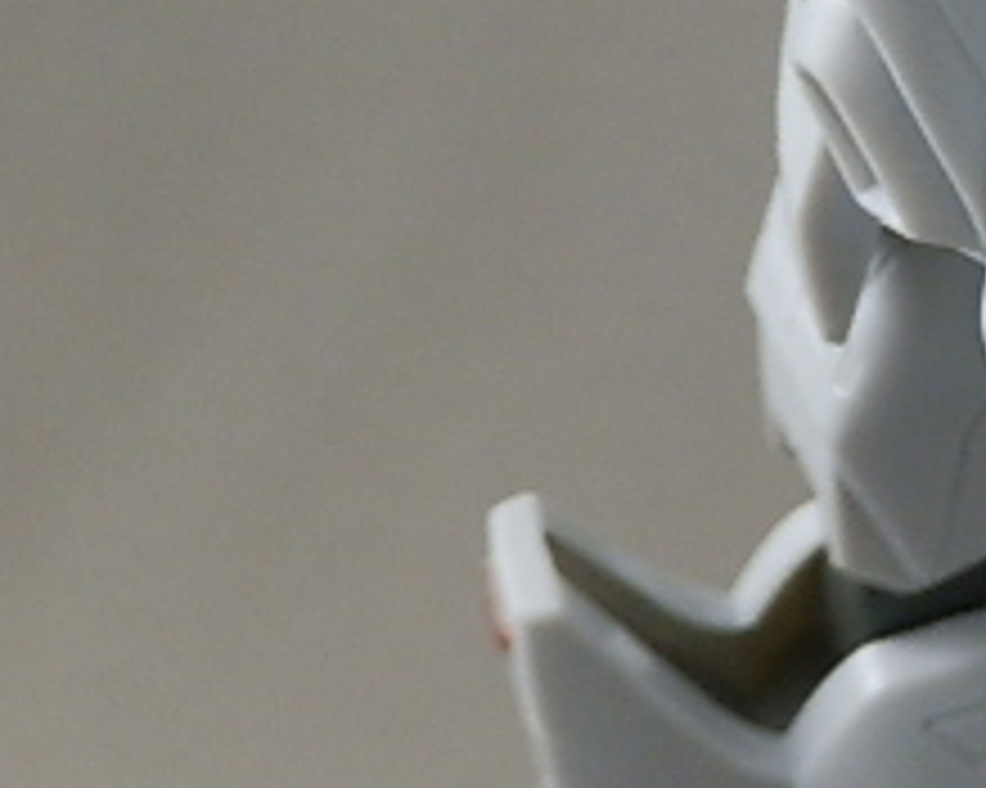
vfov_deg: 15.8
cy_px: 221
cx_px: 1319
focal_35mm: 97
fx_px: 2829
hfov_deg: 18.3
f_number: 3.5
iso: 200
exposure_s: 1/10
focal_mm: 6.17
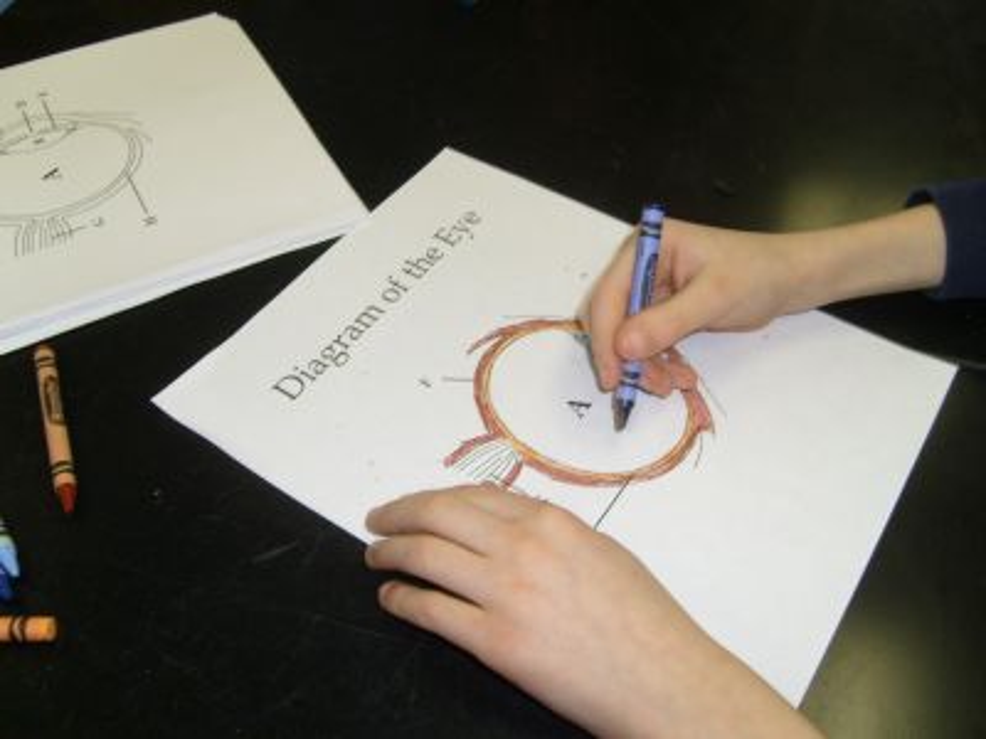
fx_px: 997
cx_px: 493
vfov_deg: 40.7
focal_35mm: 35
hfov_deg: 52.6
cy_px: 370
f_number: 2.8
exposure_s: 1/45
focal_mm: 5.8
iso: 100
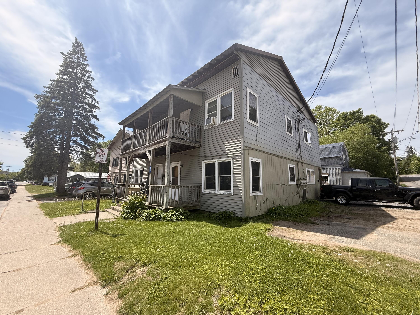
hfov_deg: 102.1
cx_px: 210
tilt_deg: +8.1
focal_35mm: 14
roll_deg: -0.8
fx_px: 170
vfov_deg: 85.7
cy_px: 158
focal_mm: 2.22
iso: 50
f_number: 2.2
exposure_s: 1/1125
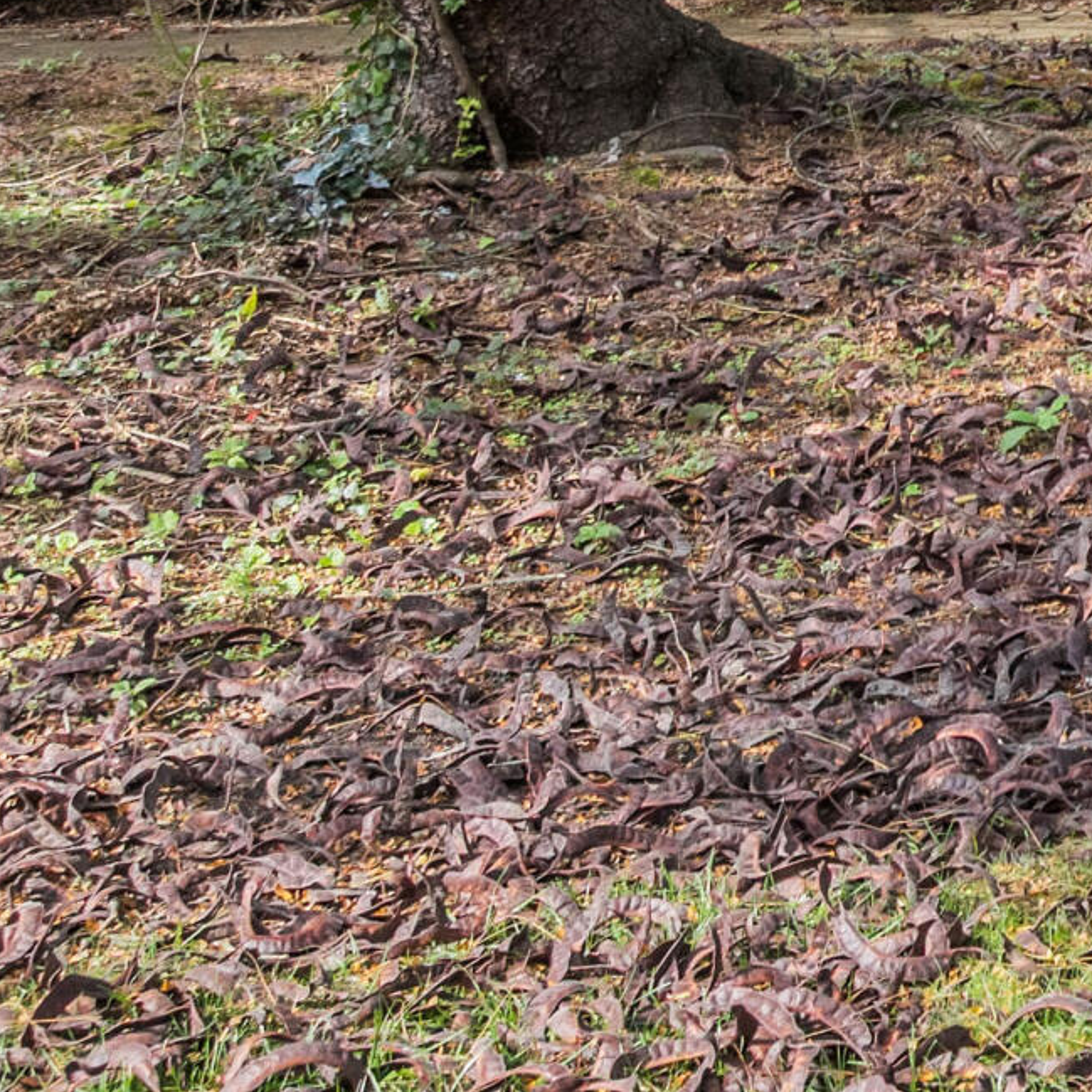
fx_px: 3498
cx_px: 2197
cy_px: -411
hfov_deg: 14.6
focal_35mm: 98
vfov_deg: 16.6
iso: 190
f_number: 2.8
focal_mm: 12.29
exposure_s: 1/100
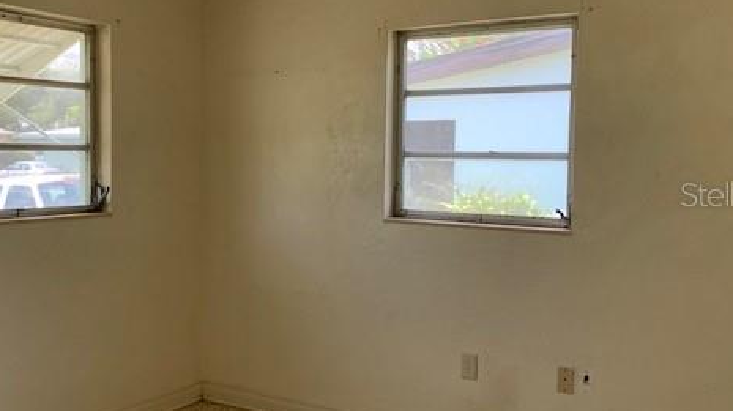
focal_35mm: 39
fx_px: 758
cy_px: 194
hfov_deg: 51.5
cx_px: 325
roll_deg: -0.7
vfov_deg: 30.4
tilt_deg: -1.8
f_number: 1.8
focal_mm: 4.25
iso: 50
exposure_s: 1/121
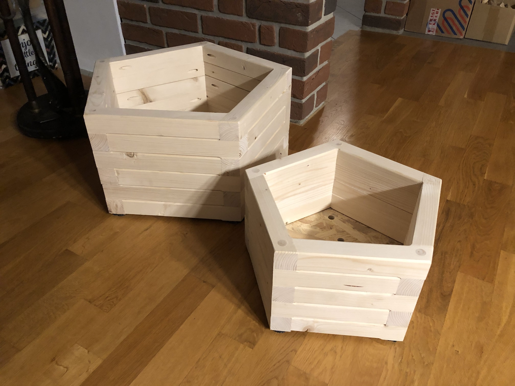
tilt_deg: -35.7
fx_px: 417
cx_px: 258
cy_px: 193
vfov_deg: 49.7
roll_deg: +0.9
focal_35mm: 28
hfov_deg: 63.4
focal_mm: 3.99
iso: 80
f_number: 1.8
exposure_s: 1/6
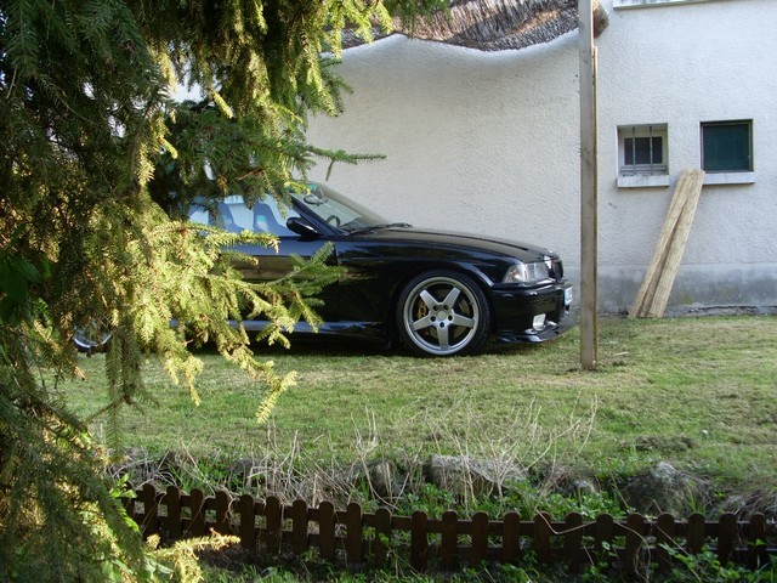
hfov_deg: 49.0
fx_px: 853
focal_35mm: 38
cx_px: 388
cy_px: 292
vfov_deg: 37.7
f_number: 3
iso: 80
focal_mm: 6.3
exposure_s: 1/125
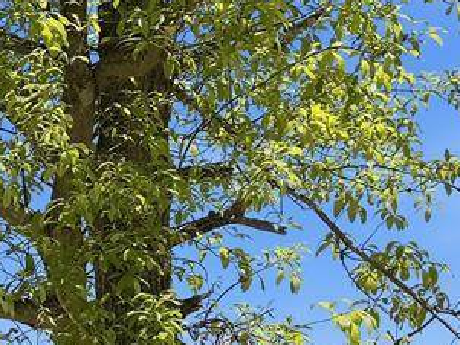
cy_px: 721
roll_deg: -0.8
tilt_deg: -3.7
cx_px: -258
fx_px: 1356
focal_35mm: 102
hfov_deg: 17.1
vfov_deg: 12.5
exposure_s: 1/7353
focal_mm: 6.8
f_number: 1.8
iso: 80
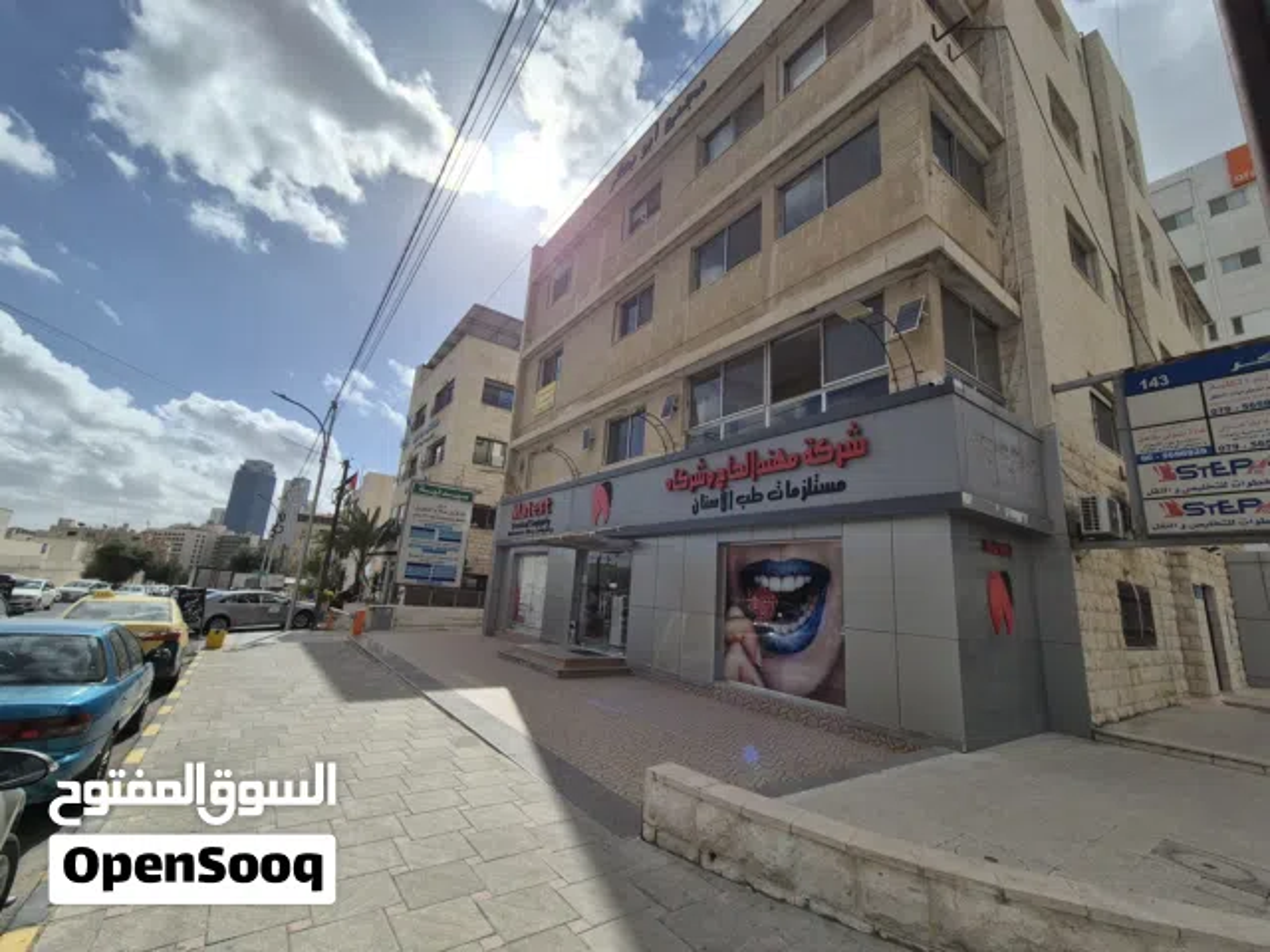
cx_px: 635
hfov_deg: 106.2
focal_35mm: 13
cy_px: 476
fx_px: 477
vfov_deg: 89.9
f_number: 2.2
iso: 50
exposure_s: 1/7360
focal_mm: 2.2
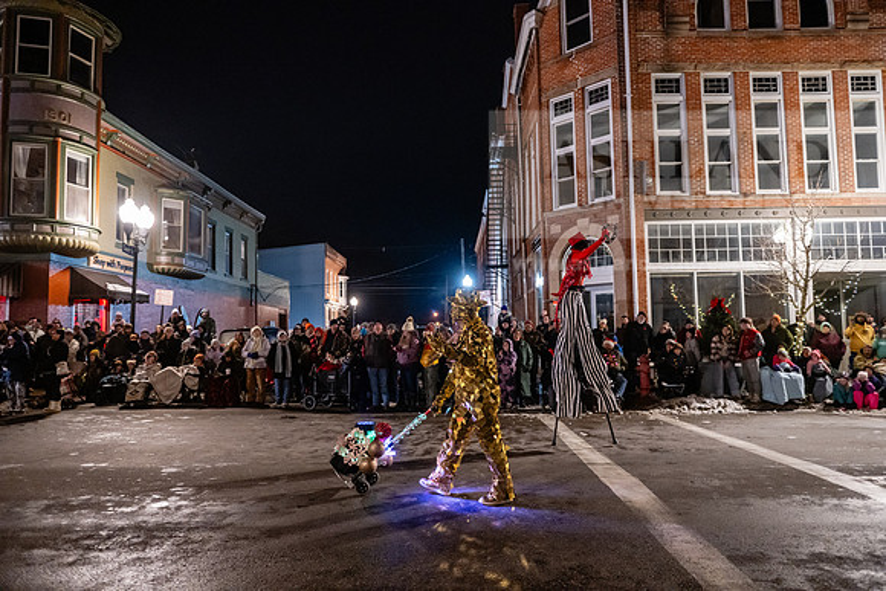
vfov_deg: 53.2
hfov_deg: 73.7
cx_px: 443
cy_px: 296
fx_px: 591
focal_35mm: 24
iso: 5000
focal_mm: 24
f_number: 2.8
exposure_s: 1/160
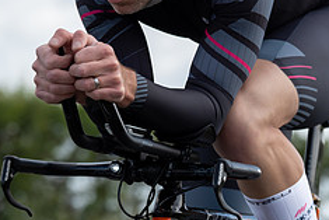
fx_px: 2441
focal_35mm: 267
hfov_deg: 7.7
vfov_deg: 5.2
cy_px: 39
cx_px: 62
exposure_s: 1/1000
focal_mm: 108
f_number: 4
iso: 125
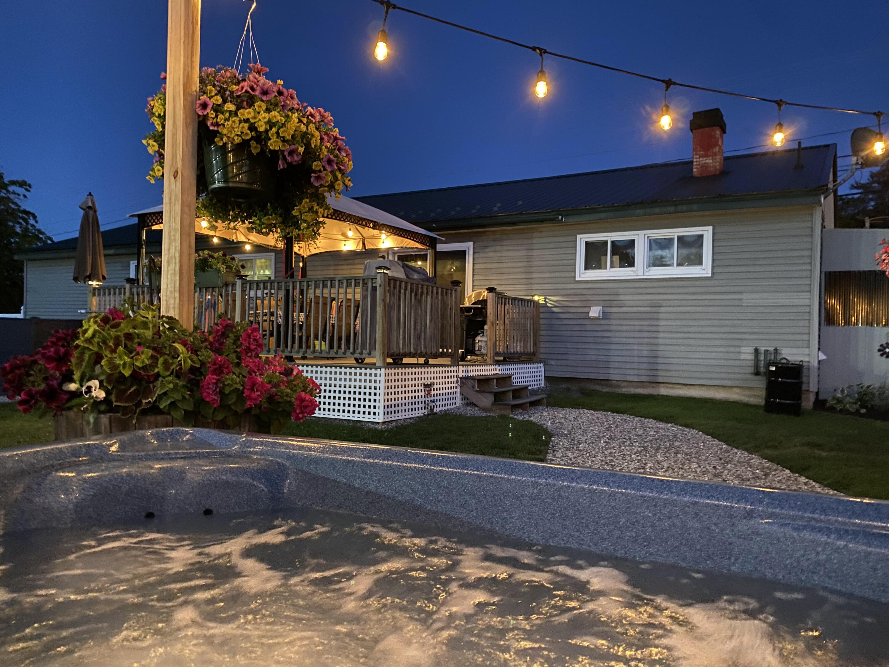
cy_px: 334
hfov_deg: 67.3
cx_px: 444
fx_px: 668
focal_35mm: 26
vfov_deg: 53.1
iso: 500
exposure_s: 1/12
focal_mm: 4.25
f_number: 1.8
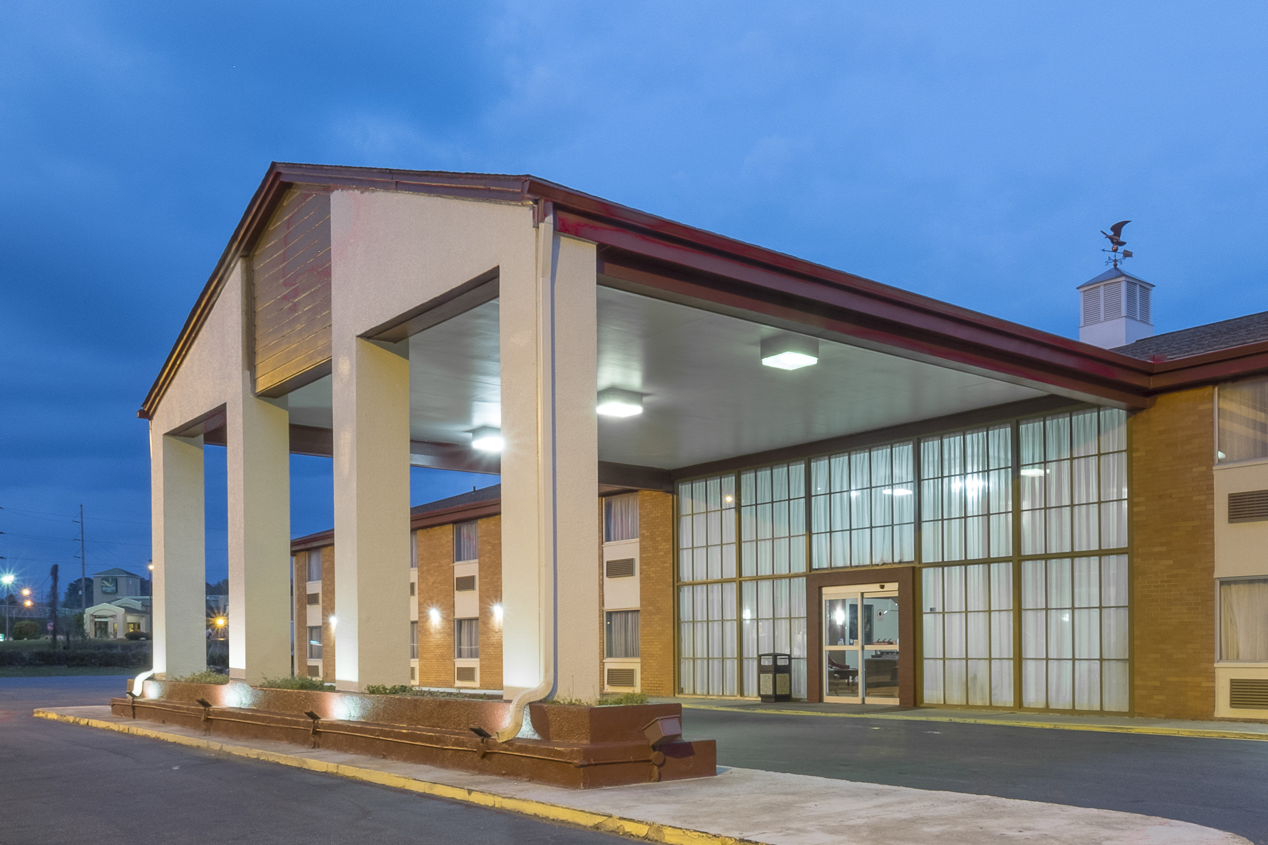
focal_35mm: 28
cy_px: 562
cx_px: 873
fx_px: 986
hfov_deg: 63.3
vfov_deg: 45.7
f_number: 16
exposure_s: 4.5
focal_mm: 10
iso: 200
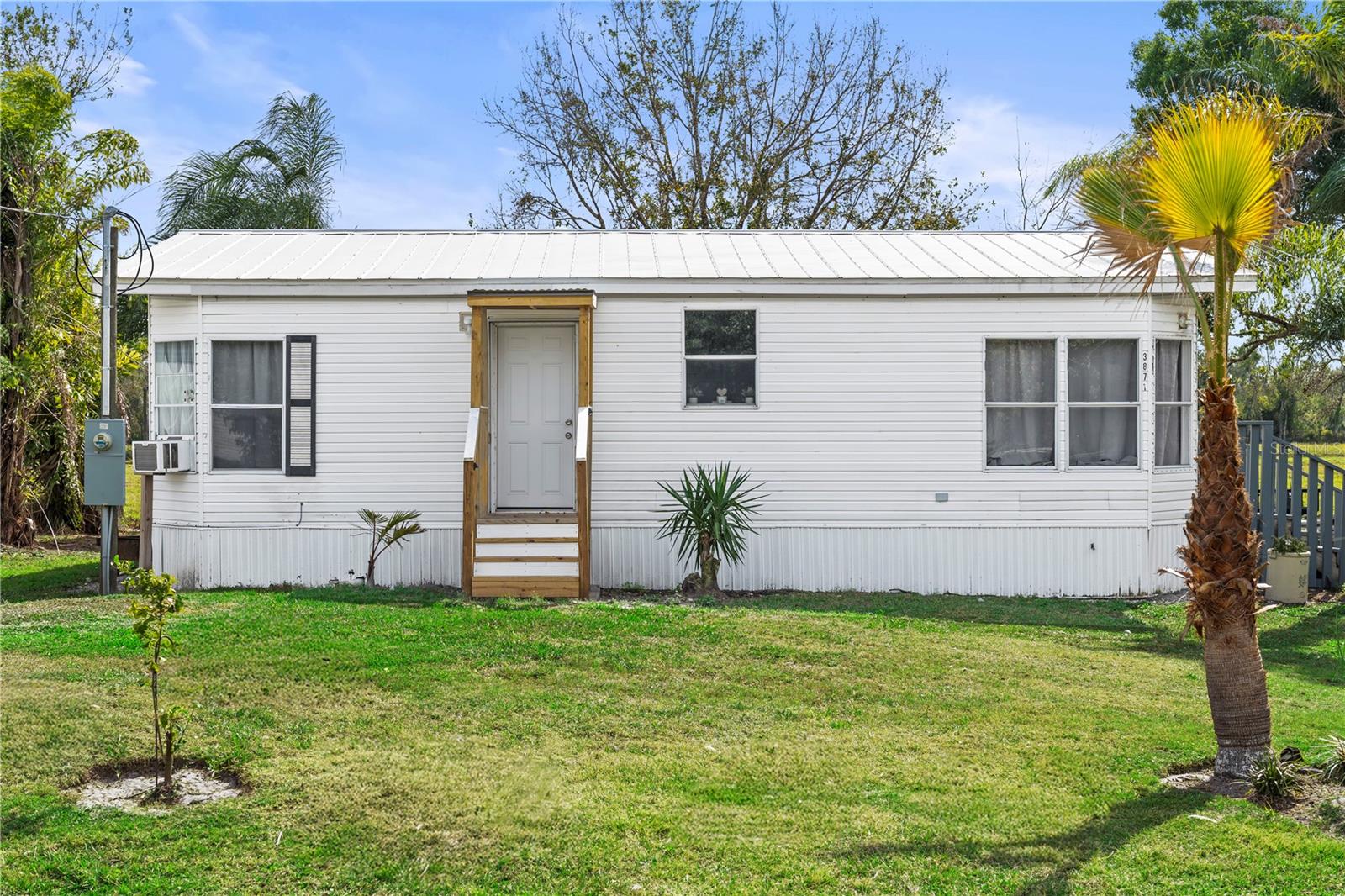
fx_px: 1718
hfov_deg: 42.8
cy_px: 448
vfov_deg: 29.2
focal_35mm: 46
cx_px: 672
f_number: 7.1
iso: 50
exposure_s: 1/30
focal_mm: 46
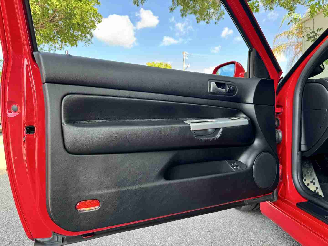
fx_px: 227
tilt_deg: -3.3
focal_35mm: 24
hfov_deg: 71.6
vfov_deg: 56.8
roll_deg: +1.7
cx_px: 164
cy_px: 123
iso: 64
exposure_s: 1/173
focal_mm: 6.76
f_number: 1.78
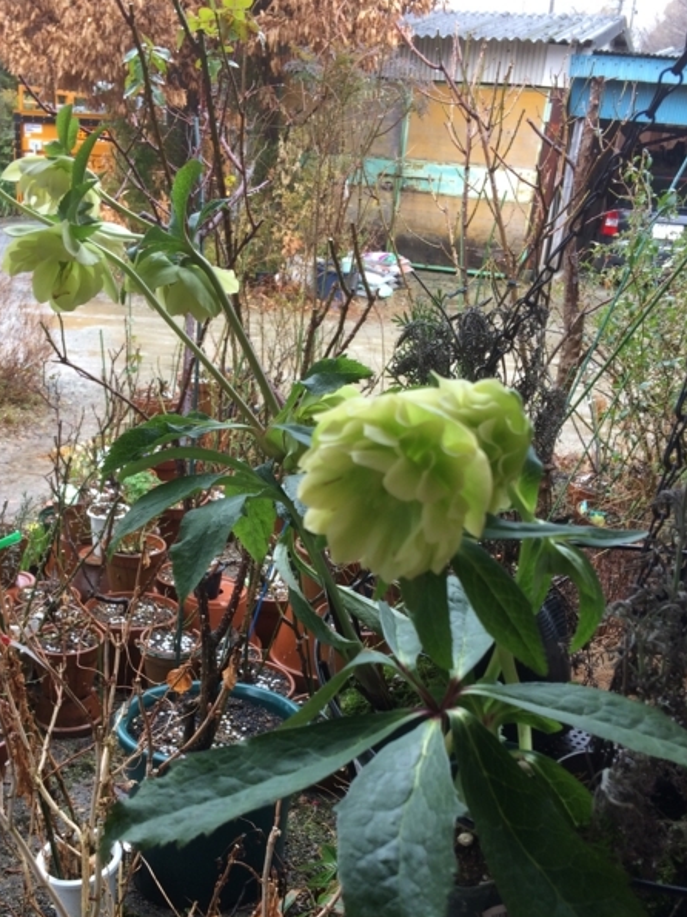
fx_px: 1032
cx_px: 266
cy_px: 561
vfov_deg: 47.5
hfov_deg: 36.6
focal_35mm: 39
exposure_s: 1/129
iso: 32
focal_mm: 4.15
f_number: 2.2
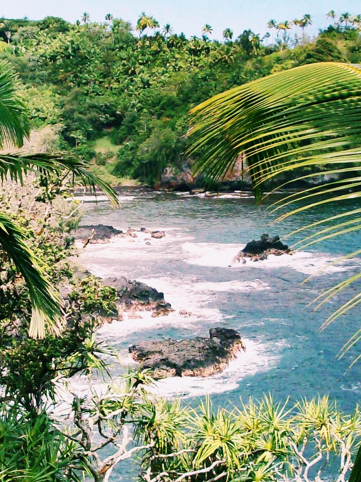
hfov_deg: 17.3
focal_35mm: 85
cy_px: 241
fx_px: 1182
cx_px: 87
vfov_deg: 23.0
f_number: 5.6
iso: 160
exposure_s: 1/550
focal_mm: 6.2
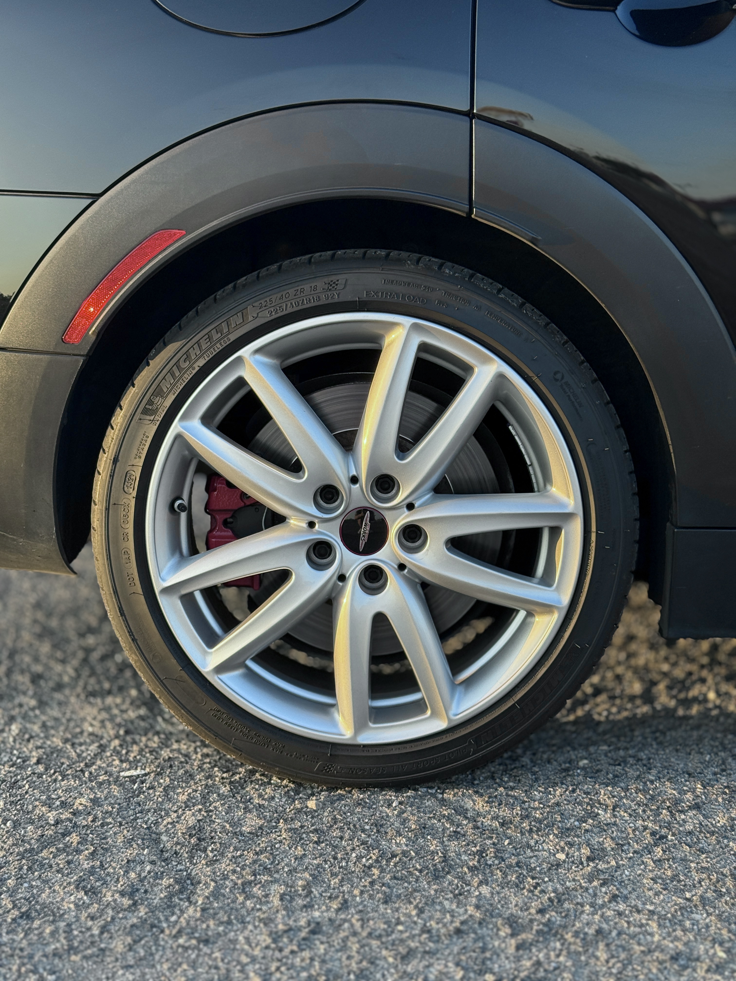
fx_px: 1361
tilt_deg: -10.5
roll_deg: -0.8
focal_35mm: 48
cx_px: 368
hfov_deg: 30.3
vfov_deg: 39.7
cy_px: 490
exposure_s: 1/549
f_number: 1.78
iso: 64
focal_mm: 6.76
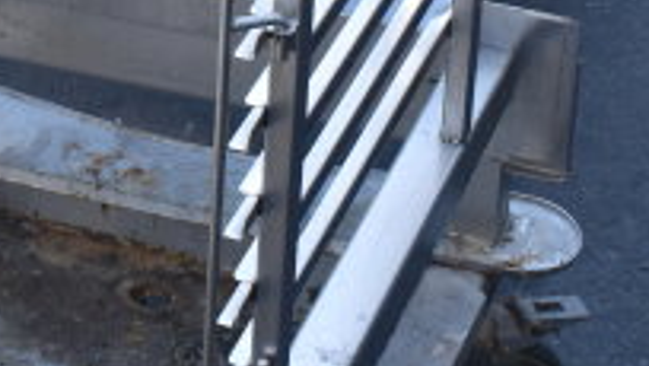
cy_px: -463
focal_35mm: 169
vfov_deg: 6.9
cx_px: -150
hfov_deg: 12.4
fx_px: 2910
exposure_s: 1/160
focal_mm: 24
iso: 200
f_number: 6.3
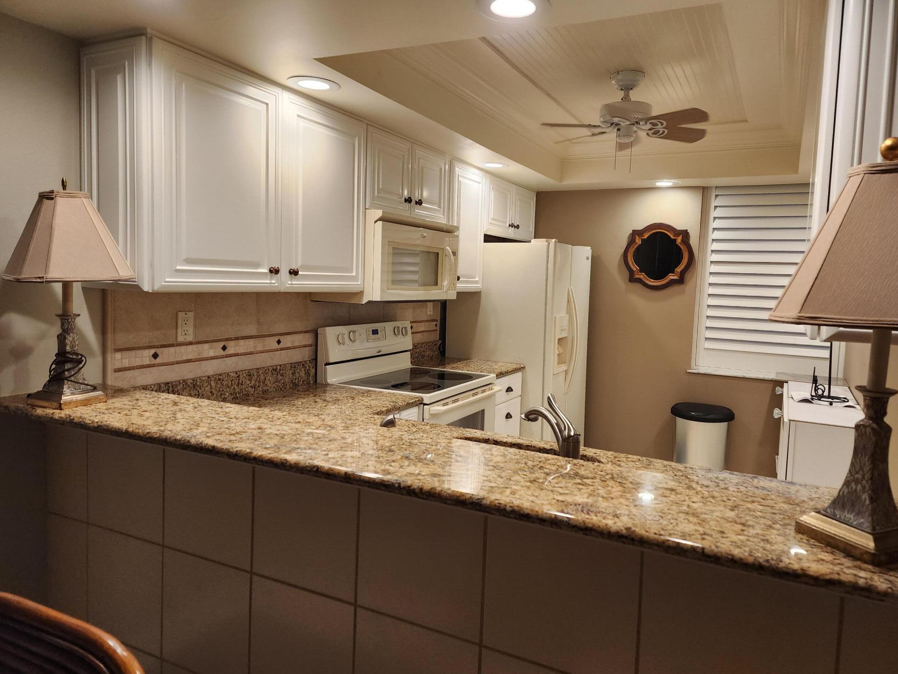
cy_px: 326
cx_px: 468
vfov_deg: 56.8
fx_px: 623
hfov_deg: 71.6
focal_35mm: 24
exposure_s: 1/120
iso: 125
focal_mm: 6.4
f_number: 1.8
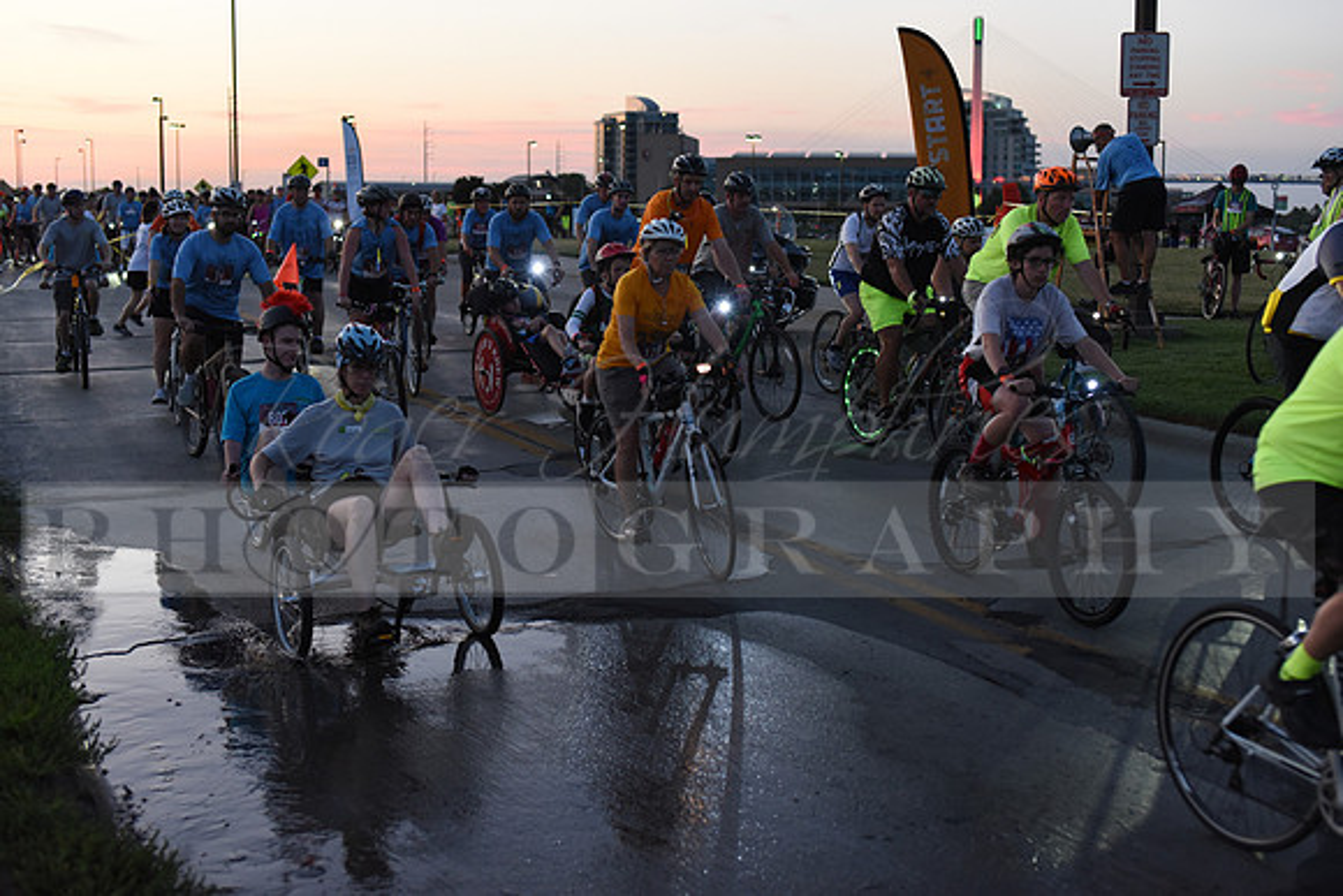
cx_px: 672
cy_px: 448
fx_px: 1866
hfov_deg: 39.6
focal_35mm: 50
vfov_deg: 27.0
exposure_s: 1/400
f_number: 2.8
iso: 2500
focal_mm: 50
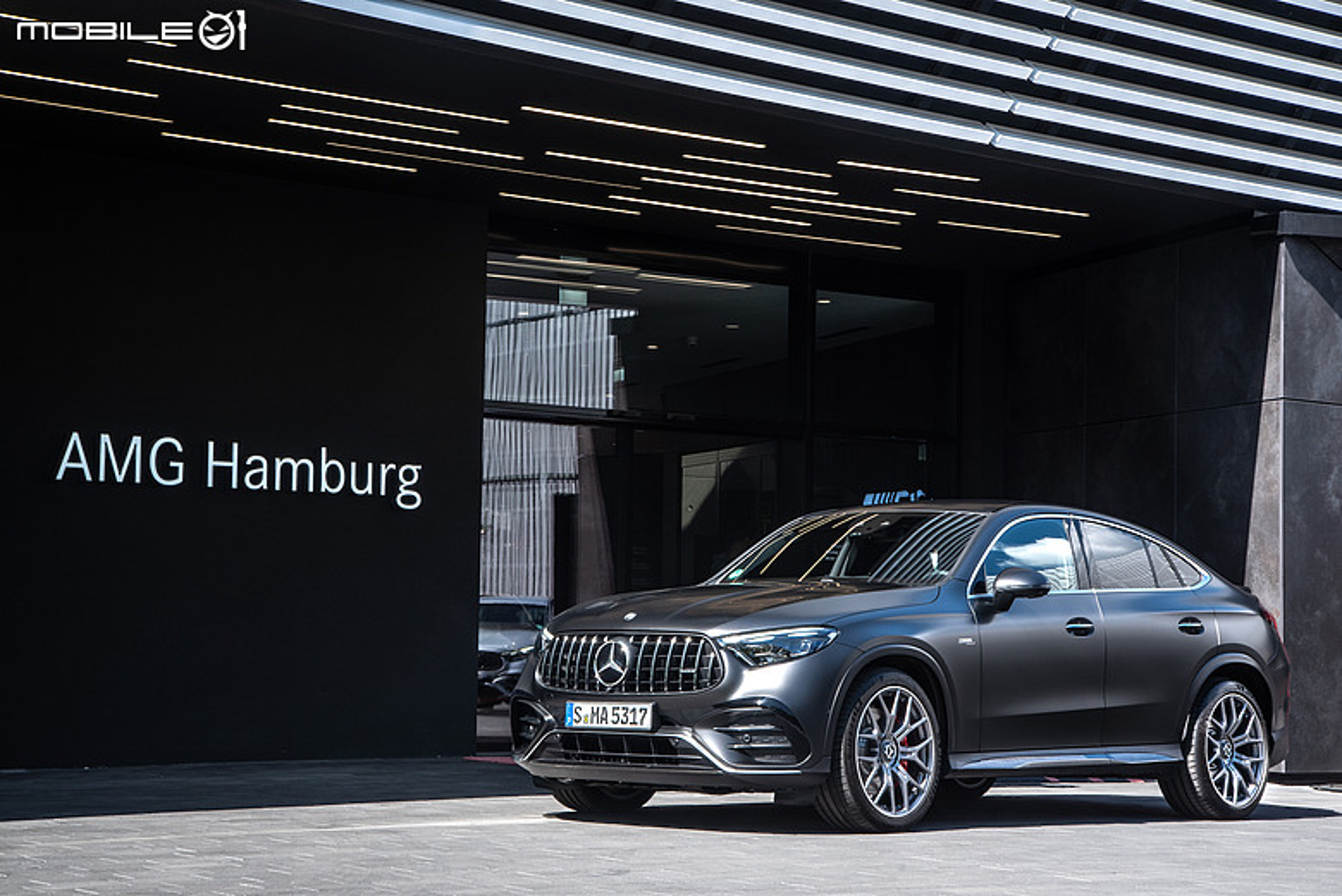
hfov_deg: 29.6
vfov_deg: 20.0
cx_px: 671
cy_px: 448
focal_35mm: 68
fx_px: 2536
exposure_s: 1/60
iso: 200
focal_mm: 68
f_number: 5.6
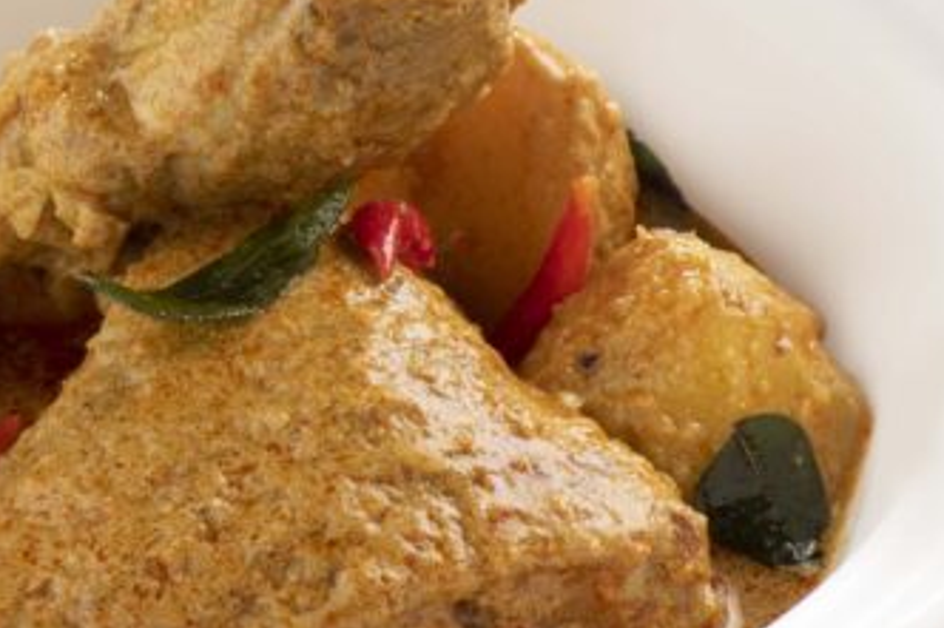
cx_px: -119
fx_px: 8491
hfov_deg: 6.3
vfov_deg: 4.2
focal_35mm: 324
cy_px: 217
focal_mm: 105
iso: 400
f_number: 14
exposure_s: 1/200
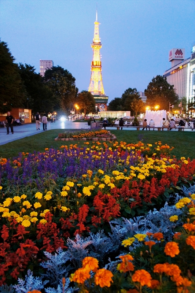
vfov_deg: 62.0
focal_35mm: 30
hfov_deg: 43.5
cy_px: 146
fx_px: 244
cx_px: 98
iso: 1600
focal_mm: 20
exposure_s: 1/25
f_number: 3.5
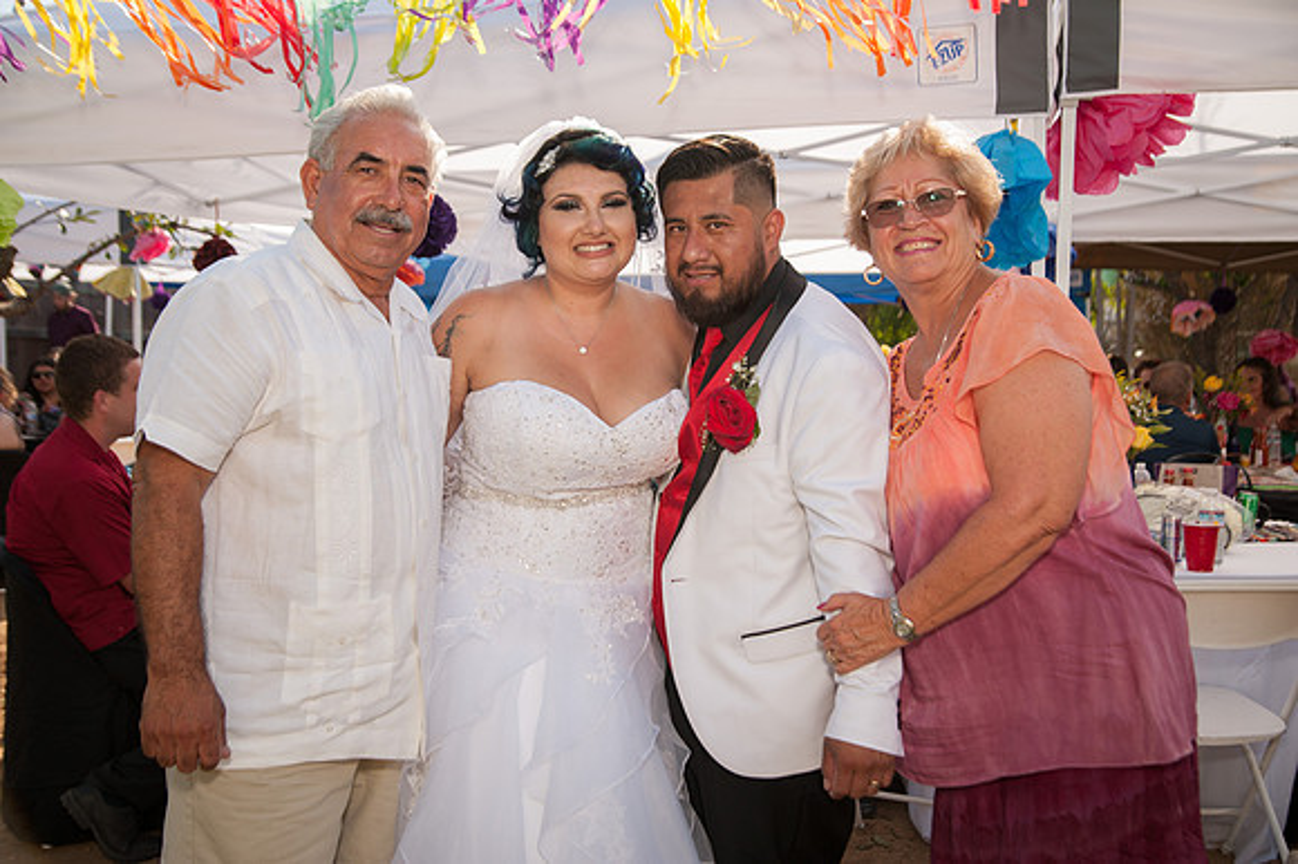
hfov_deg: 53.1
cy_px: 432
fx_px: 1298
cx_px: 649
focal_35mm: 36
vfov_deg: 36.8
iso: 200
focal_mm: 36
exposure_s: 1/800
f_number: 5
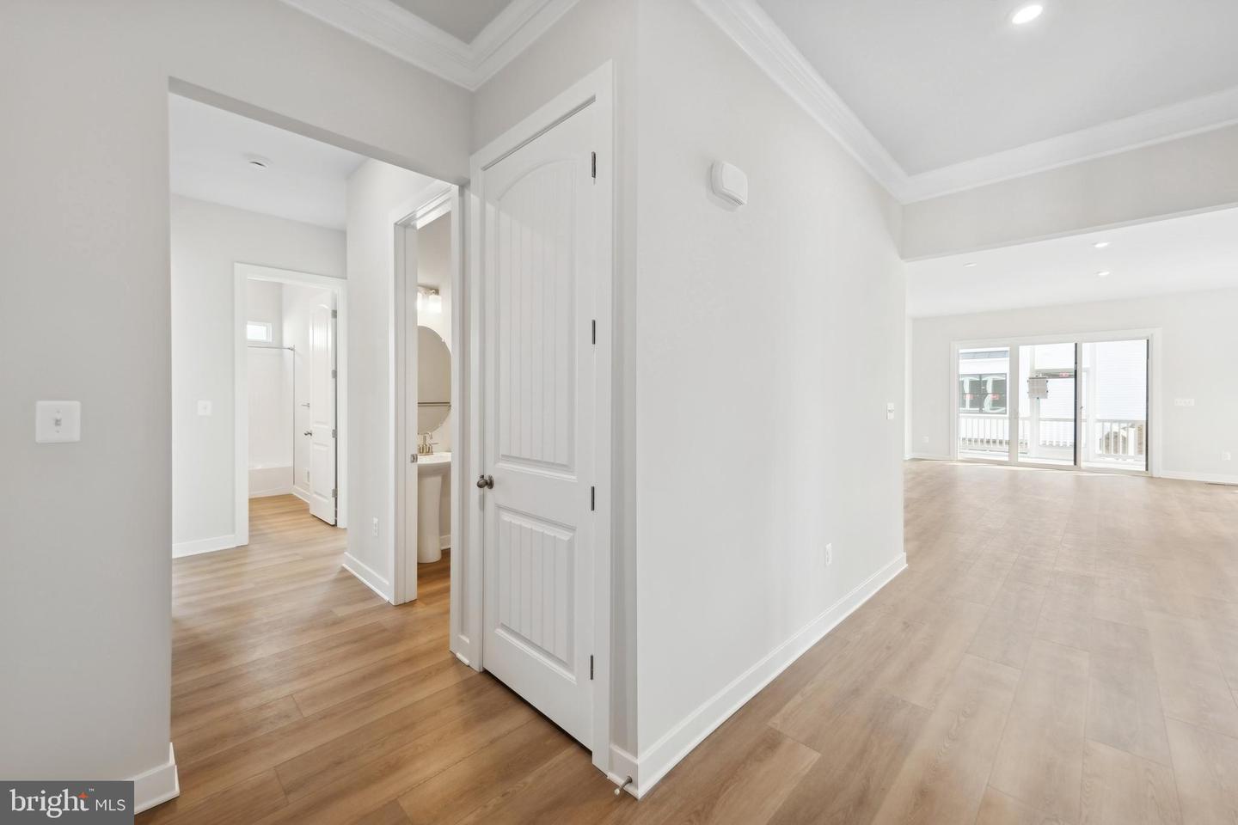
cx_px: 619
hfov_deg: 104.3
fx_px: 481
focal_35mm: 14
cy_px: 412
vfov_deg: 81.2
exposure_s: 1/4
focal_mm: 14
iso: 64
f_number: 8
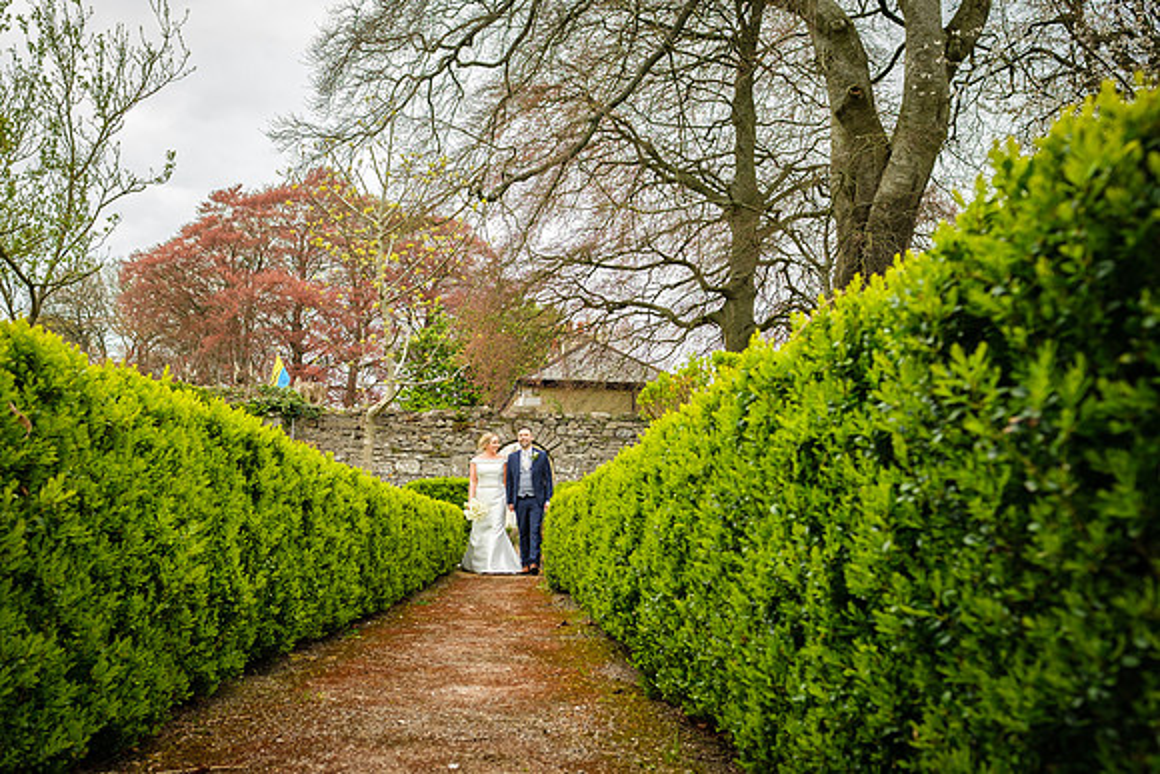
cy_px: 457
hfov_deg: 63.2
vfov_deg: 44.6
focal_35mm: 29
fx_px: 939
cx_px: 503
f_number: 4
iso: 200
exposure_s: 1/200
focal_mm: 16
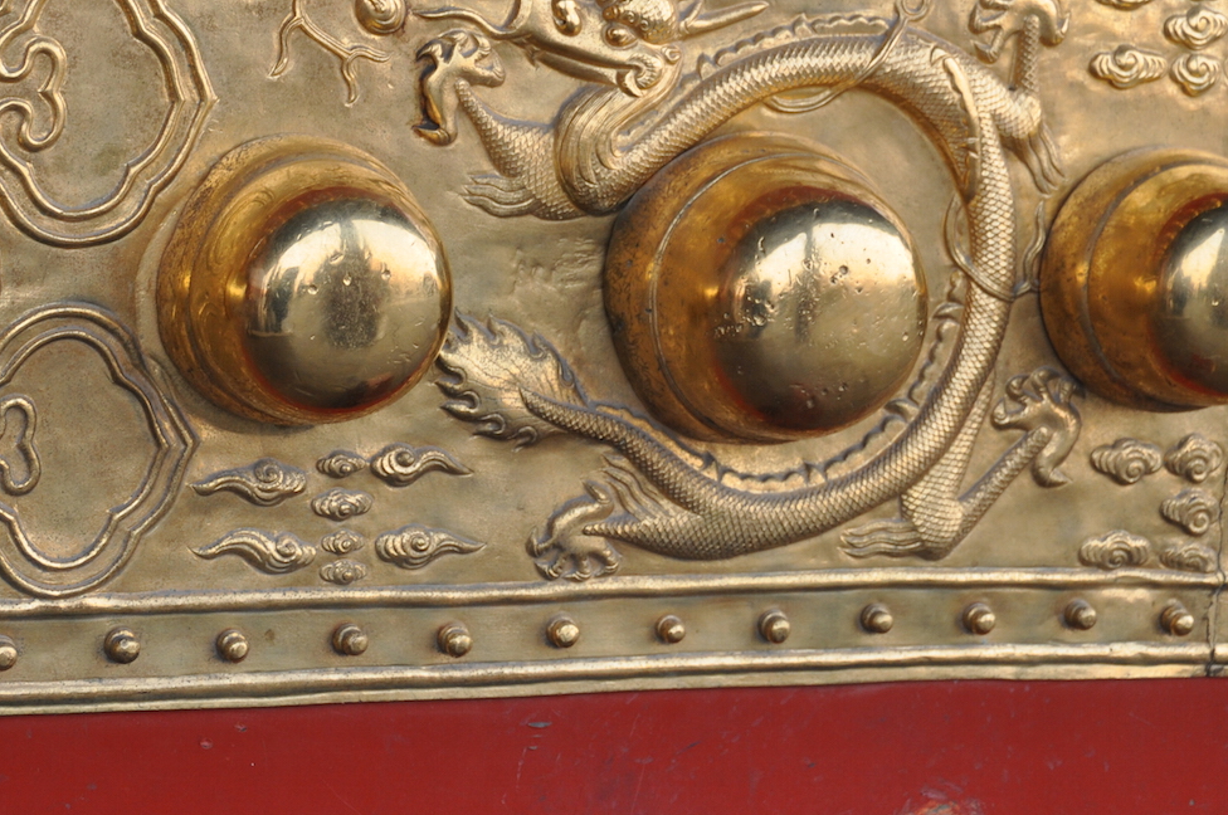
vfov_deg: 13.0
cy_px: 189
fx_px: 3577
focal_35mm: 105
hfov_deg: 19.4
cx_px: 445
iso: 360
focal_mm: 42
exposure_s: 1/125
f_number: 5.6
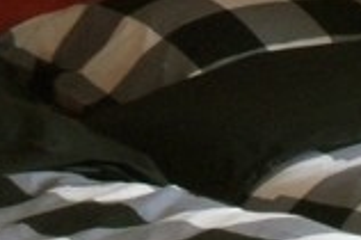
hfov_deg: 6.6
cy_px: -334
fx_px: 3045
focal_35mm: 304
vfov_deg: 4.4
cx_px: 713
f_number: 3.5
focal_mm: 6.3
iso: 200
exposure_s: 1/45
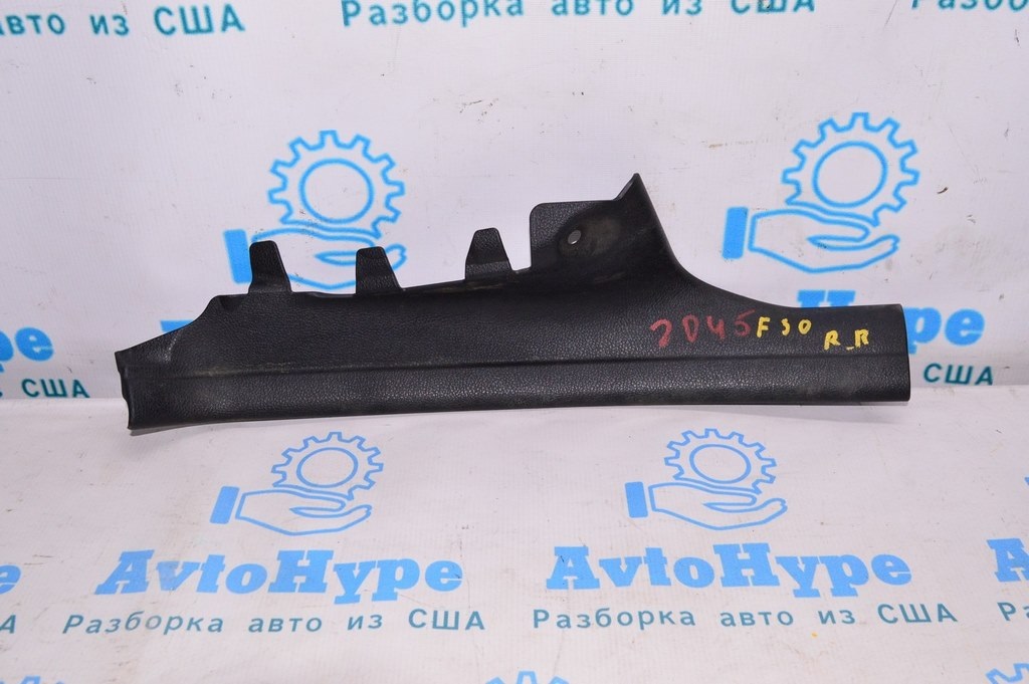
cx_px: 514
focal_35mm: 34
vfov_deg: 38.3
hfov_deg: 55.1
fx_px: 985
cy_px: 342
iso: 1600
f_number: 8
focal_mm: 23
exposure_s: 1/200
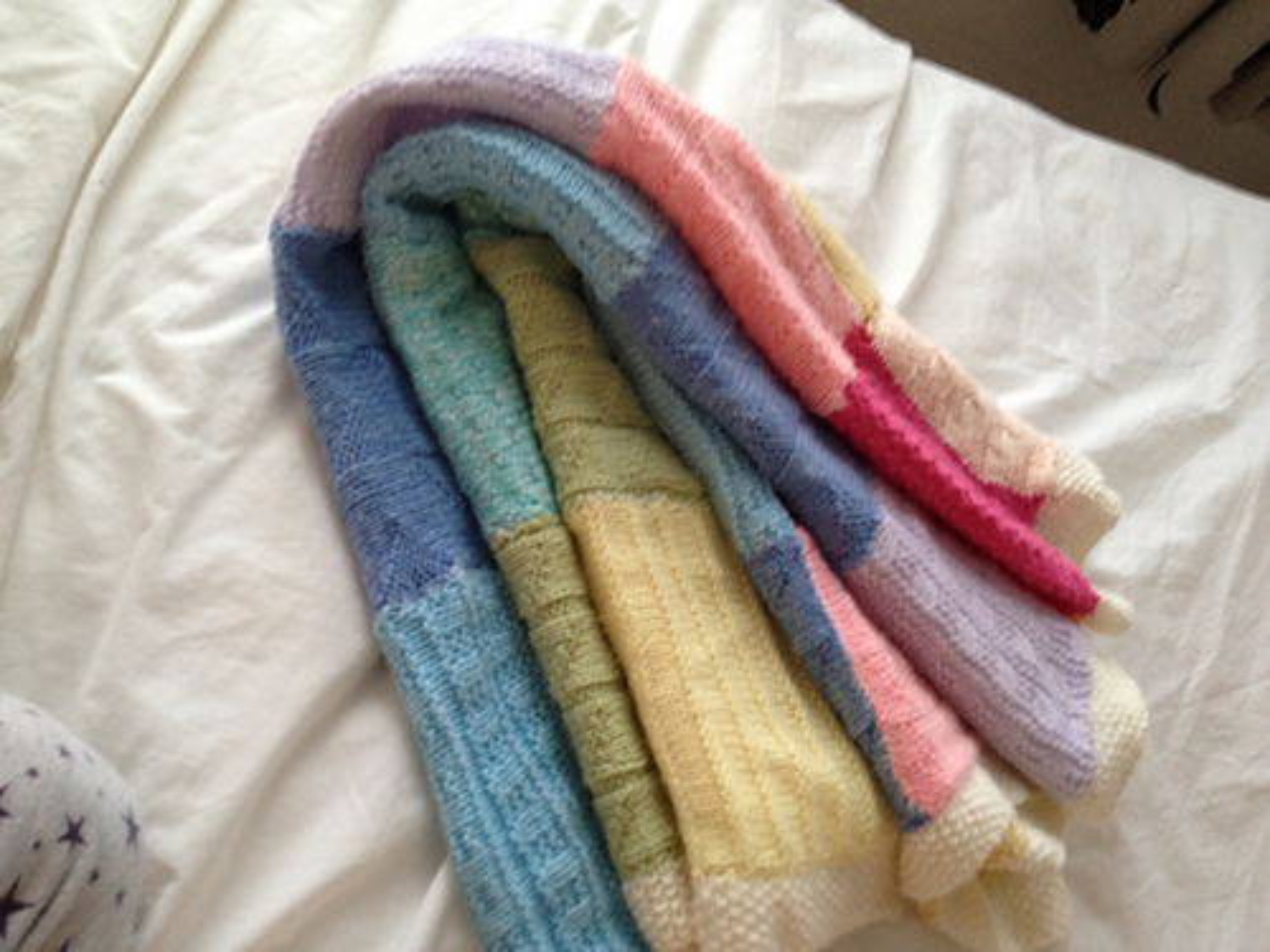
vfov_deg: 40.7
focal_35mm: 35
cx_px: 635
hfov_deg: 52.6
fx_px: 1284
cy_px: 476
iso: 125
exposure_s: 1/20
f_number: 2.4
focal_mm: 4.28
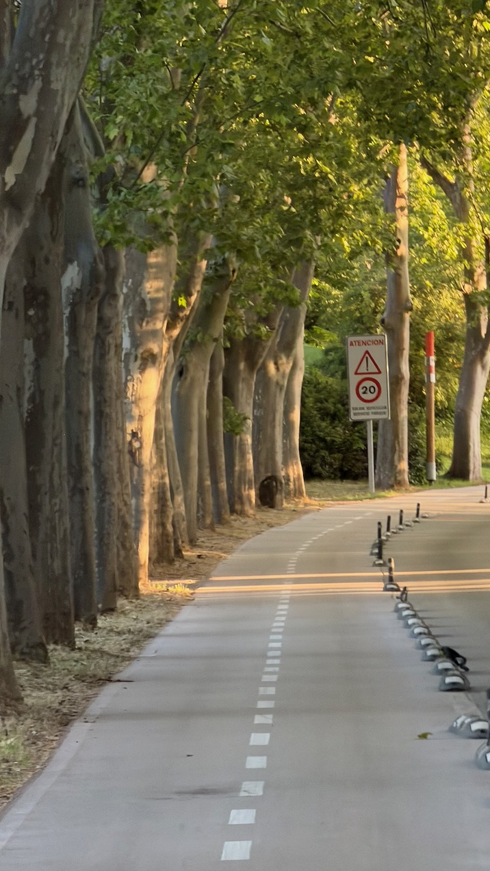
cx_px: 327
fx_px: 5062
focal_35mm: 219
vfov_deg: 9.8
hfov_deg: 5.5
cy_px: 435
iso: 320
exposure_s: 1/121
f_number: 2.8
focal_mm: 16.89
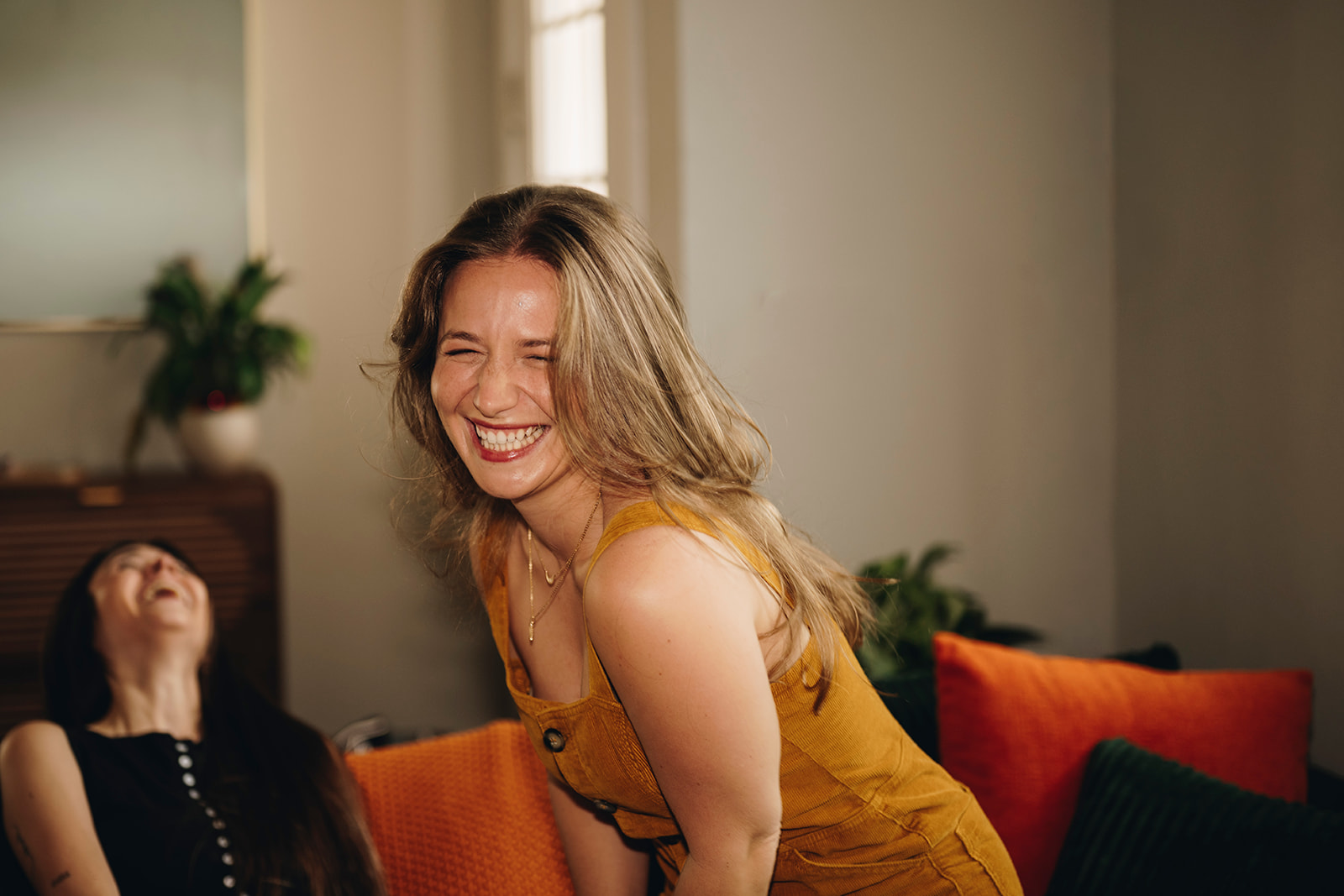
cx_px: 564
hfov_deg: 32.7
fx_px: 2283
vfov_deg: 22.2
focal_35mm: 61
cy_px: 388
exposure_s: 1/200
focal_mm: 50
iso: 200
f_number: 1.8
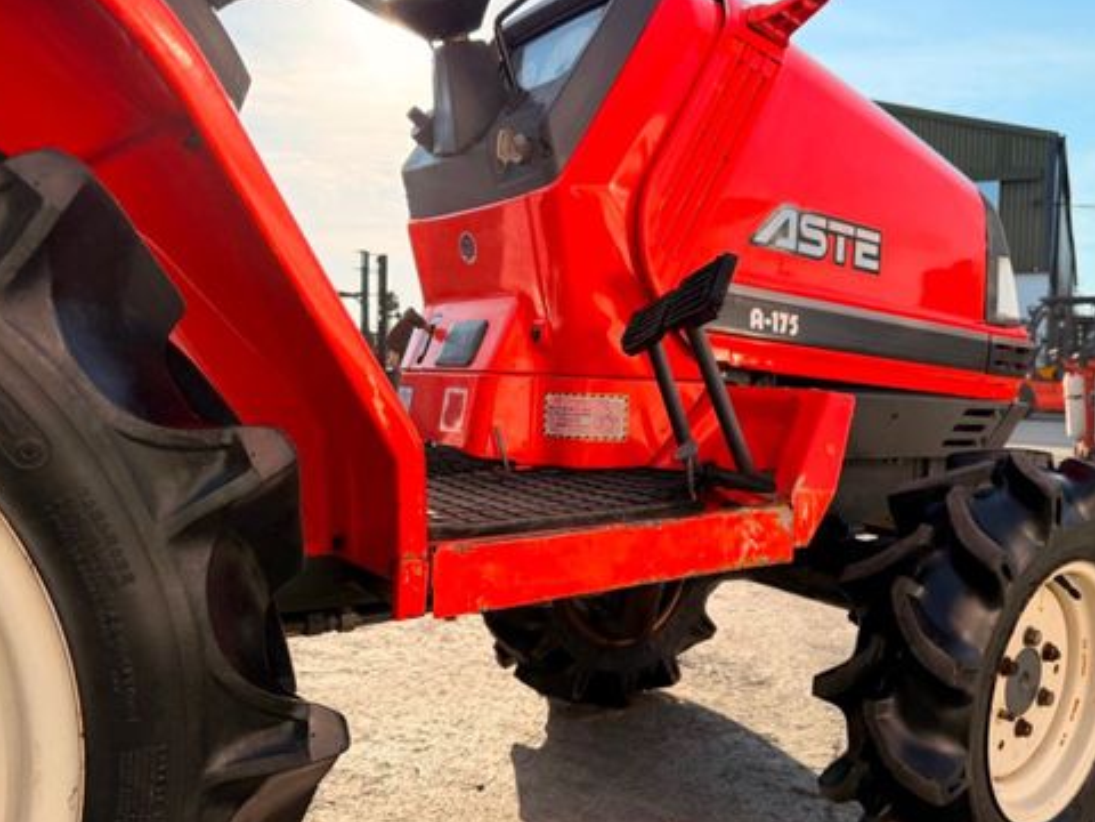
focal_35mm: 30
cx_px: 616
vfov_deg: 46.8
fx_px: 949
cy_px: 432
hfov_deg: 59.8
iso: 100
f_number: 1.78
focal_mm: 6.76
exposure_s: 1/2611
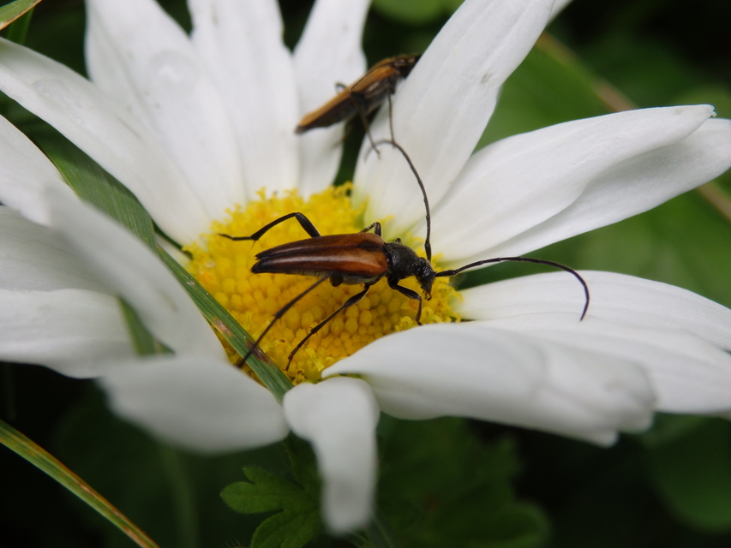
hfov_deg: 29.4
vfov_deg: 22.3
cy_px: 274
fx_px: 1394
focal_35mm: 66
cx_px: 366
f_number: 4.4
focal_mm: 11.9
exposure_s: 1/100
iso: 125
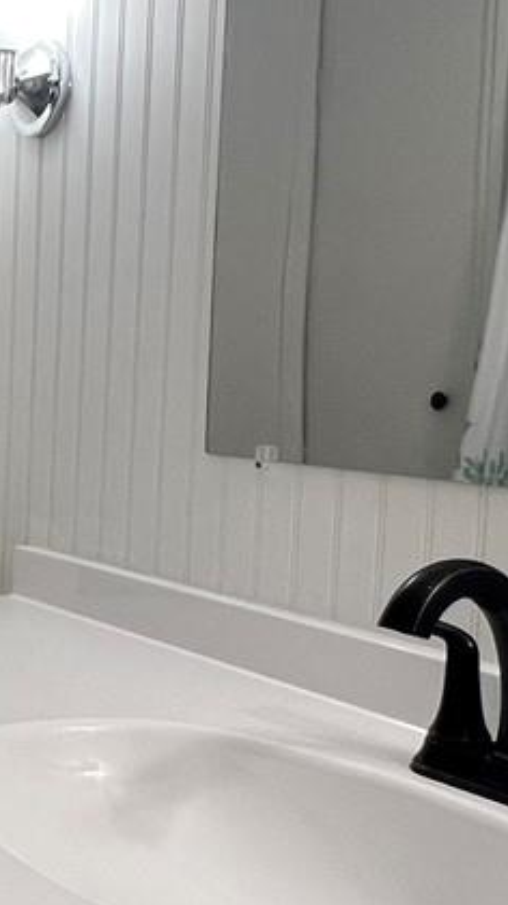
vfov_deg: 38.5
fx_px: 1294
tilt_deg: -5.9
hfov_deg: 20.1
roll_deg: -2.2
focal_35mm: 54
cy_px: 483
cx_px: -177
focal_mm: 1.57
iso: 125
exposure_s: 1/120
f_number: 1.8
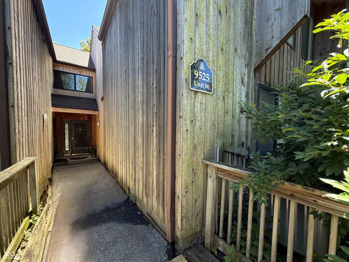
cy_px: 131
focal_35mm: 14
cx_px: 174
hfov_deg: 102.1
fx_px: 141
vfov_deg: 85.7
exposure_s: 1/192
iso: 64
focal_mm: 2.22
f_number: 2.2
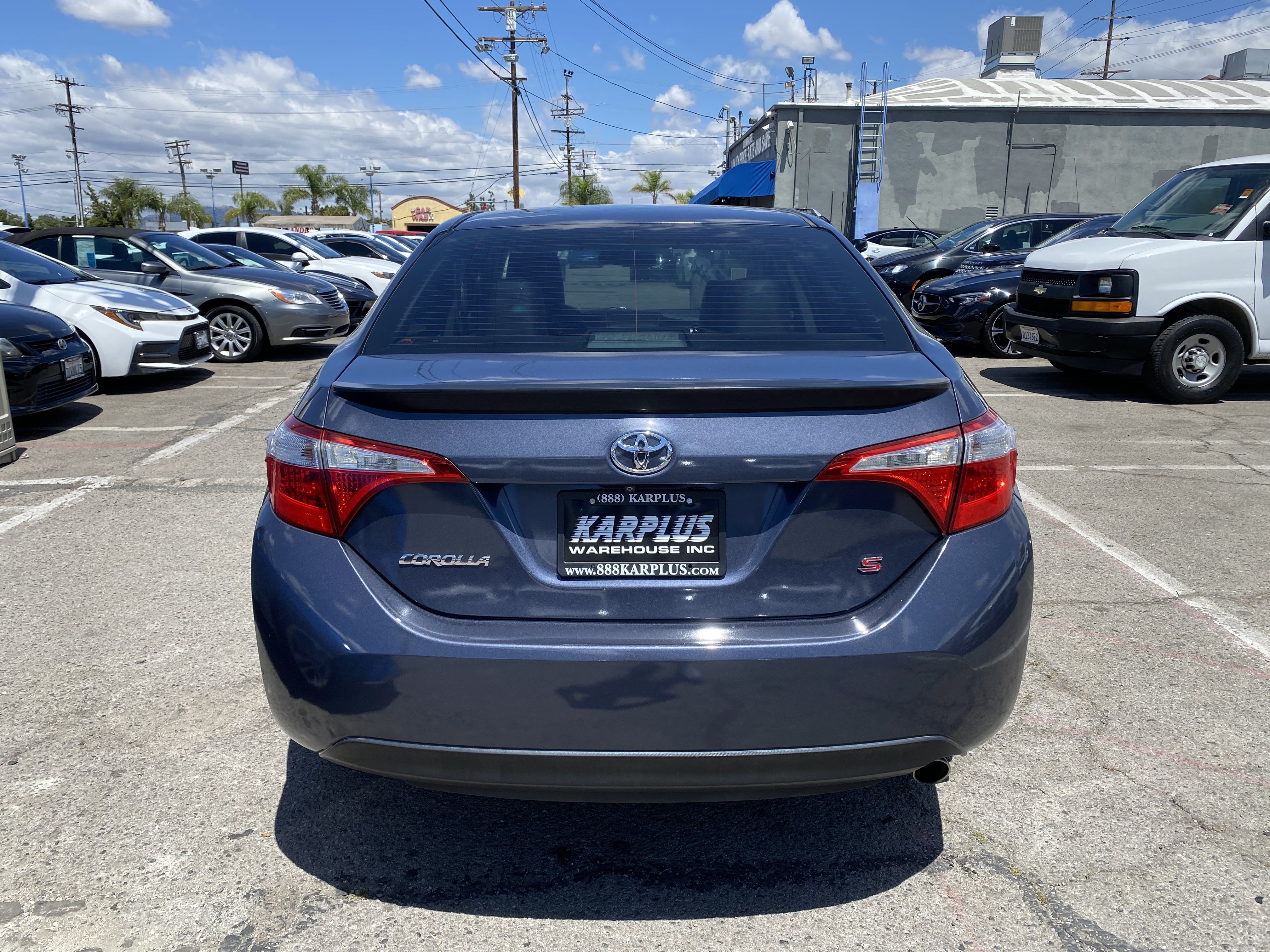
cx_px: 635
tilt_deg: -13.3
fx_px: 954
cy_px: 476
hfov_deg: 67.3
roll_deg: +0.3
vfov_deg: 53.1
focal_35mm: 26
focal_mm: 4.25
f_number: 1.8
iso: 32
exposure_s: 1/2688
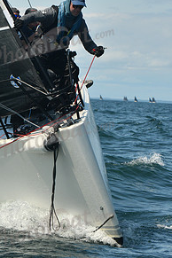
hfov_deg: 5.9
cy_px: 103
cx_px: -56
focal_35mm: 231
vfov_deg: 8.9
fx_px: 1655
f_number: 8
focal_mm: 116
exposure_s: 1/640
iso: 320
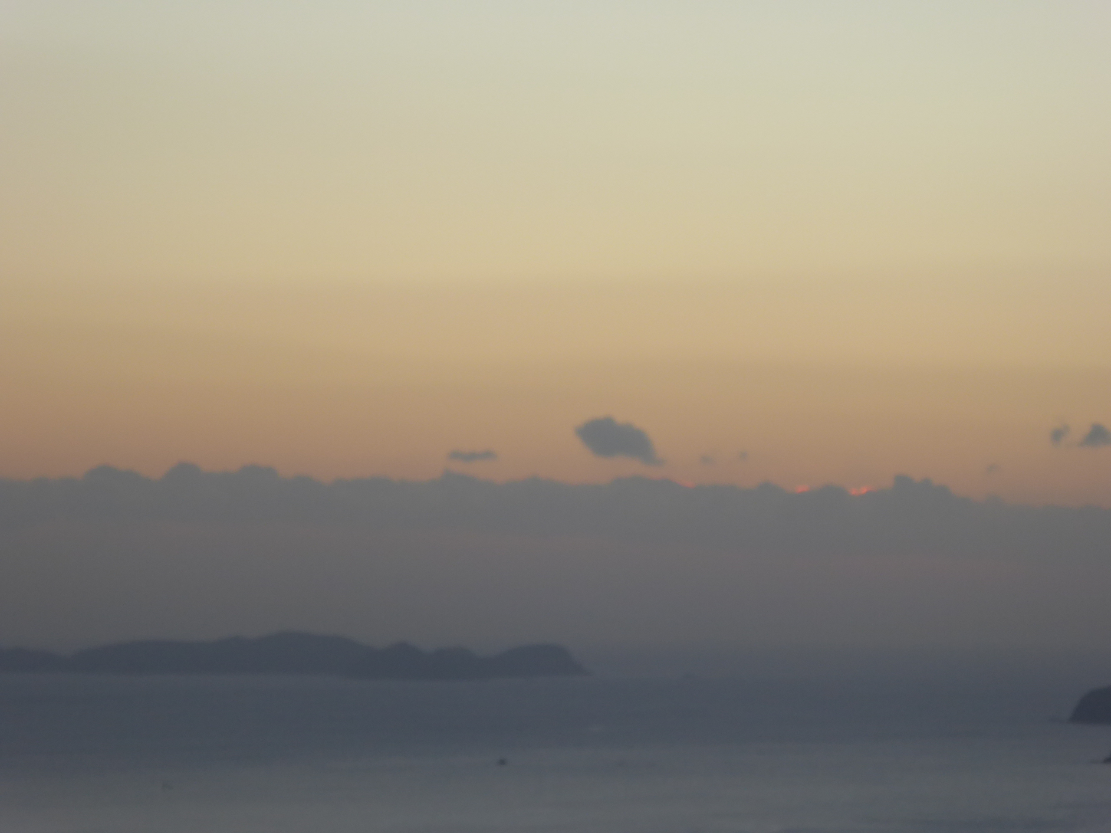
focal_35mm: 168
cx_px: 556
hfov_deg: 11.8
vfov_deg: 8.8
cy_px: 416
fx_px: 5392
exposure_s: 1/80
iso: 125
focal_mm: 27.1
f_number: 5.4
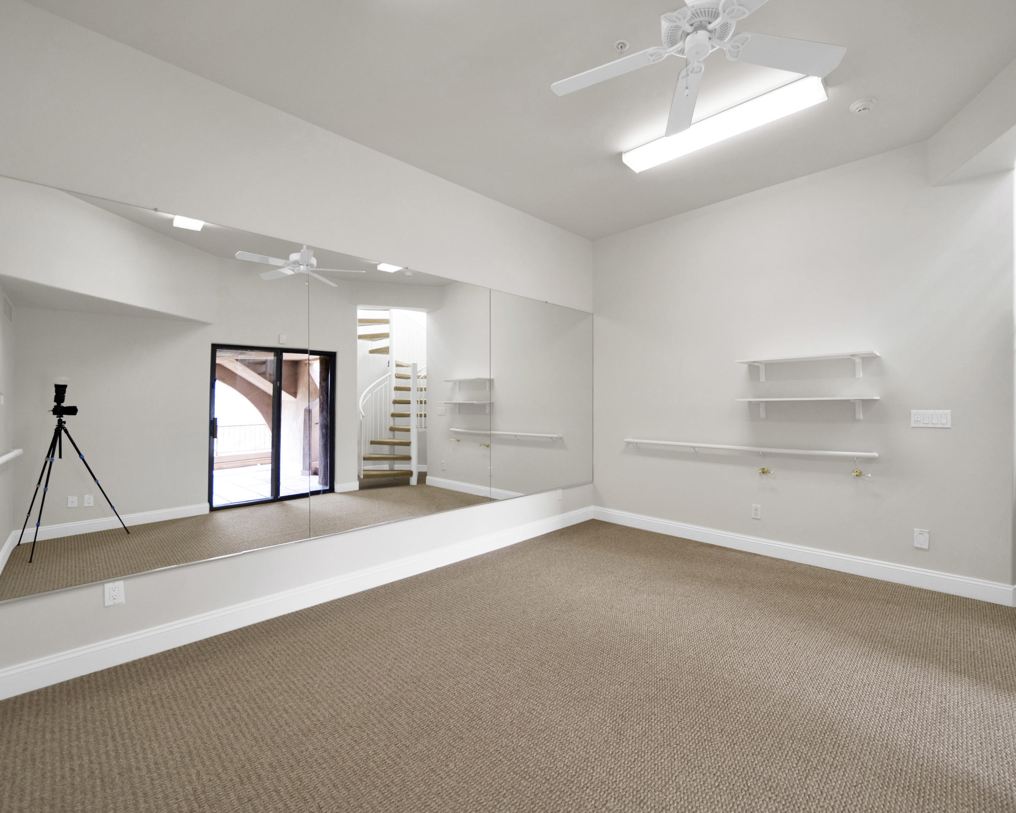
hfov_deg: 100.6
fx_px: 421
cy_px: 412
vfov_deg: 88.0
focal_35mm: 14
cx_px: 531
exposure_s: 1/40
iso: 320
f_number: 4
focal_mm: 12
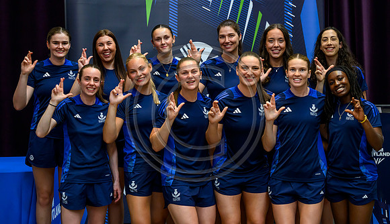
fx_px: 792
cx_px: 203
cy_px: 91
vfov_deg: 16.1
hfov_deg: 27.7
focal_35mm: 76
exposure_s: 1/400
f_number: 3.5
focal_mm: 70
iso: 4000
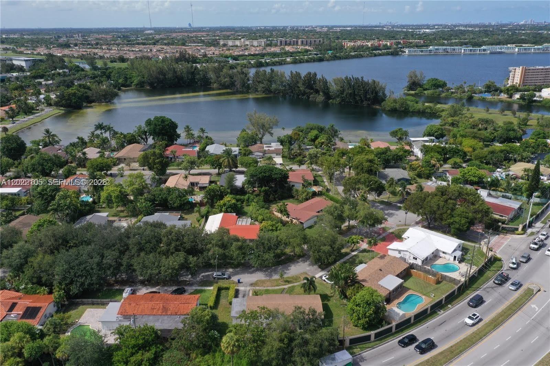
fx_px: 428
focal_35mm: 28
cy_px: 183
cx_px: 275
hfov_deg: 65.5
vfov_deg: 46.4
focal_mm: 10.26
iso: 100
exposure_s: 1/500
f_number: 6.3
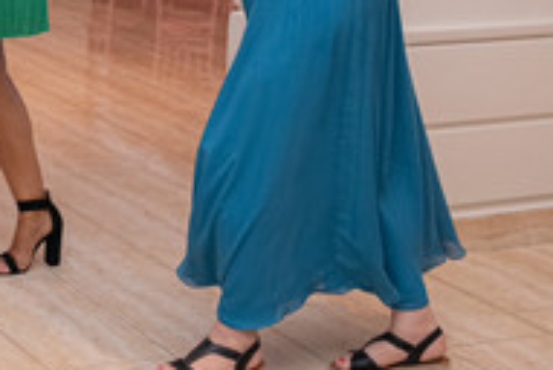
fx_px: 1800
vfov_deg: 11.5
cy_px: -108
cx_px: -87
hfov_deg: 16.8
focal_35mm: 117
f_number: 2
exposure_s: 1/125
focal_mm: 23
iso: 640
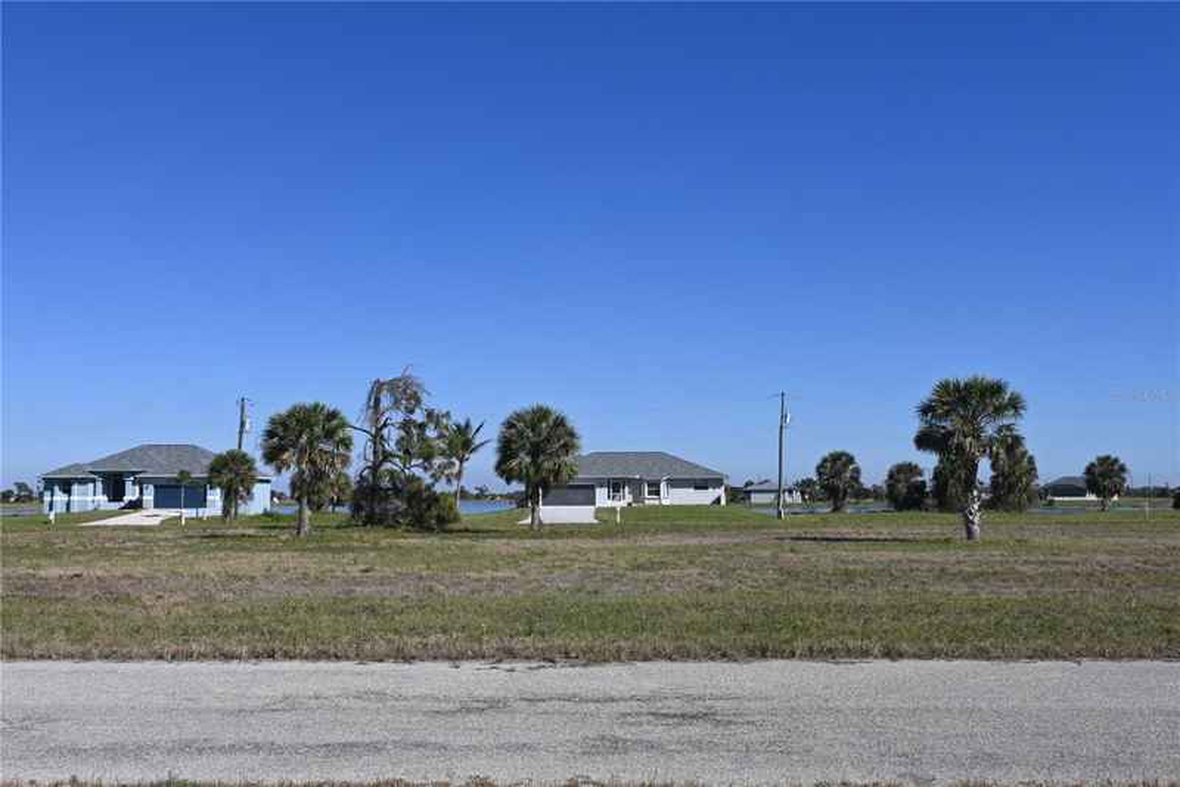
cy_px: 394
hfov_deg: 53.1
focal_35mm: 36
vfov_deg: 36.9
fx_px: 1180
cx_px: 590
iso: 100
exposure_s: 1/500
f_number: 8
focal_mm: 24
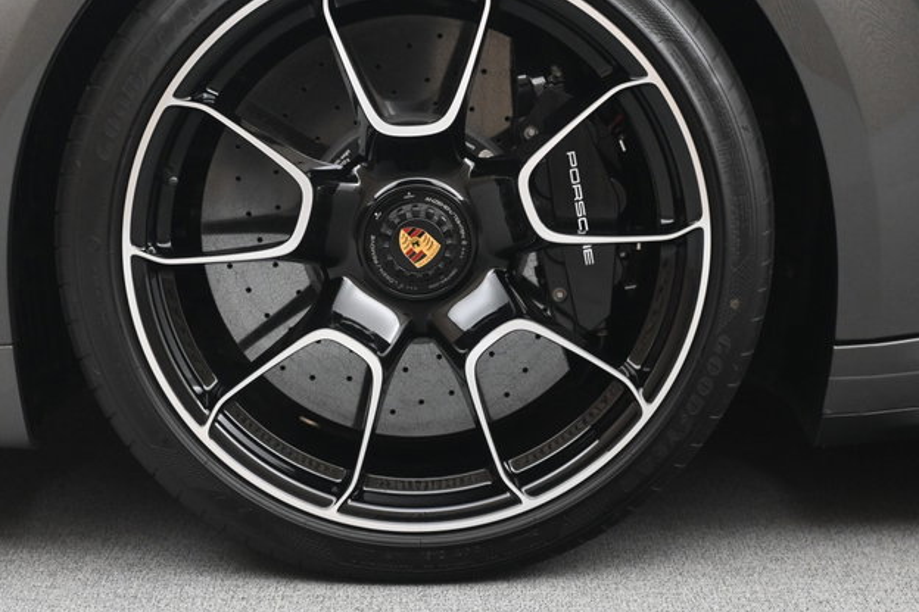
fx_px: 1930
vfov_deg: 18.0
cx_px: 423
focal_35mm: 76
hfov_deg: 26.8
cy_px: 243
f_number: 5.6
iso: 2000
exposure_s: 1/40
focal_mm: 41
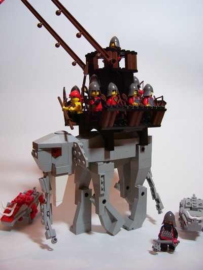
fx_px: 266
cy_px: 135
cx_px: 102
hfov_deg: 41.8
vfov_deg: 53.9
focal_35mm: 34
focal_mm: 5.6
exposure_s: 1/20
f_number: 2.7
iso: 160
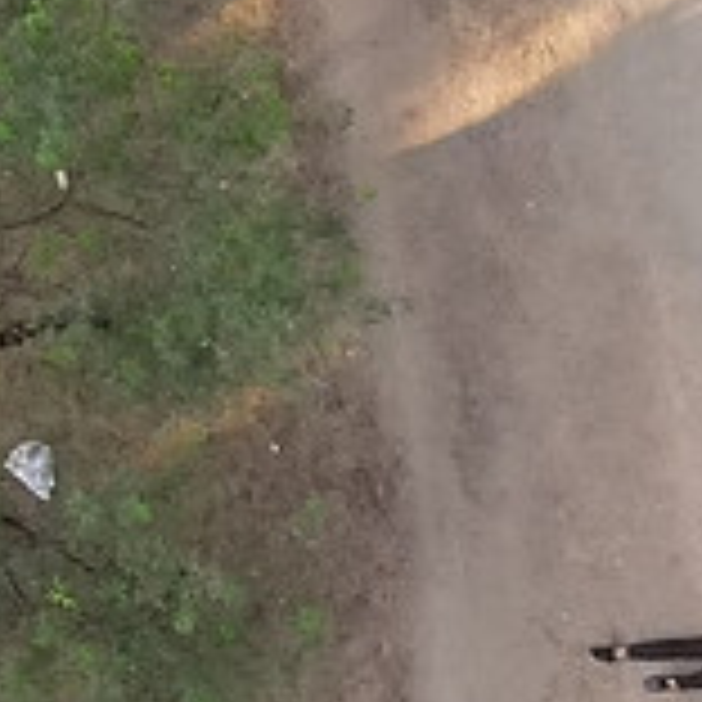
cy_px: 619
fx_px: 1813
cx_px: 819
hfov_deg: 20.6
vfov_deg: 21.5
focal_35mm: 79
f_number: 2.8
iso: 1600
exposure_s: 1/100
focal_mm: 4.5
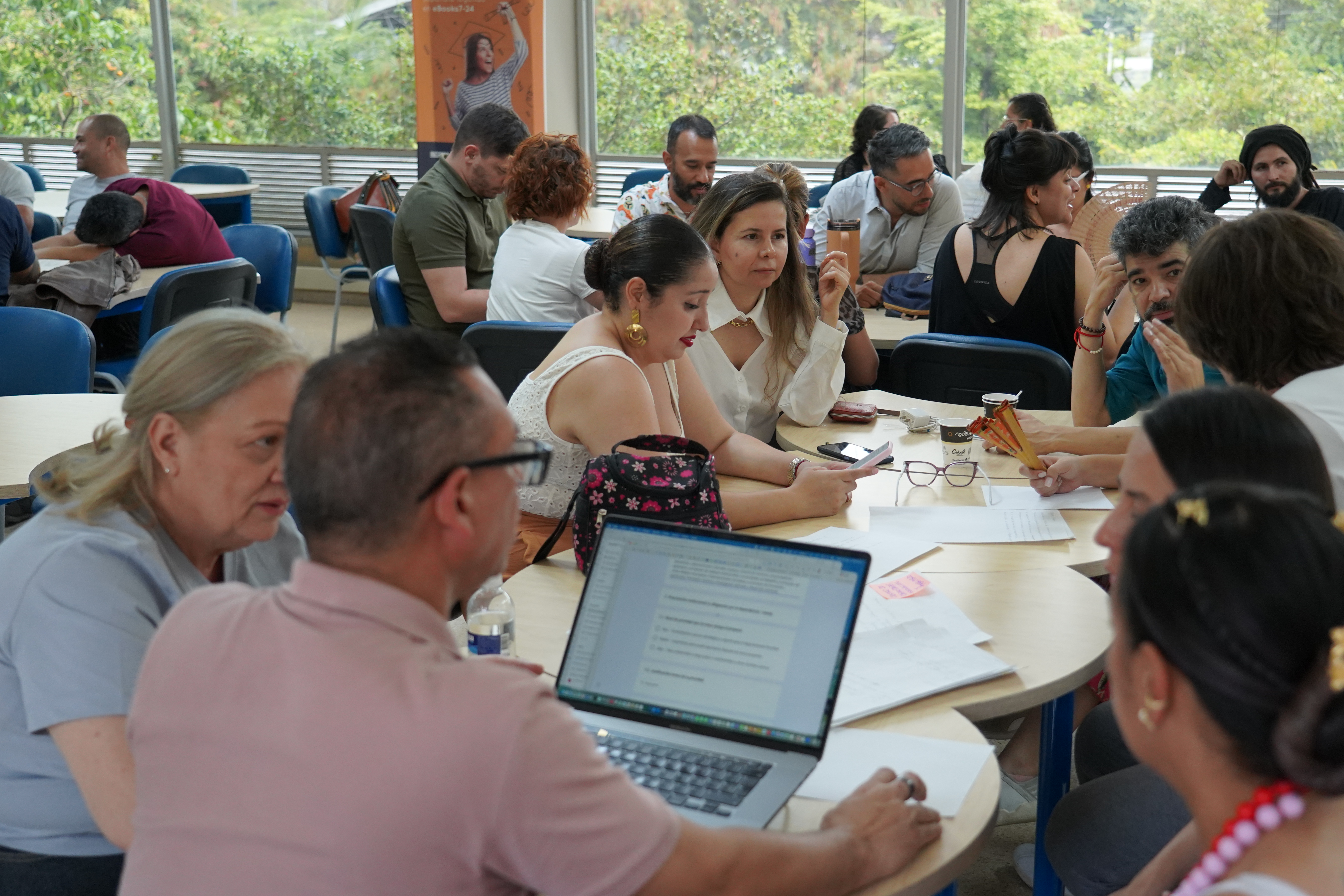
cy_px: 471
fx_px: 1754
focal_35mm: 47
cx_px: 735
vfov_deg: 28.6
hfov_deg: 41.9
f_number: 4
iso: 2500
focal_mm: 42
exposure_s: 1/160
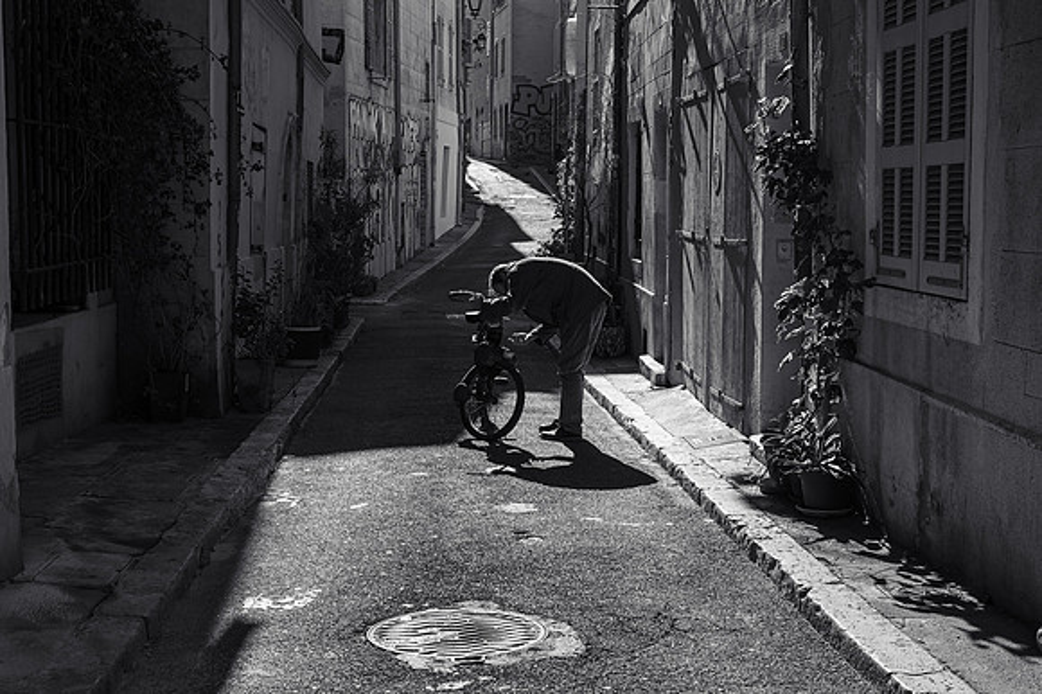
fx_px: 1321
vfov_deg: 29.4
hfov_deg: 43.1
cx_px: 521
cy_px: 376
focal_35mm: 46
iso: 100
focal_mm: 40
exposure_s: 1/125
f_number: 8
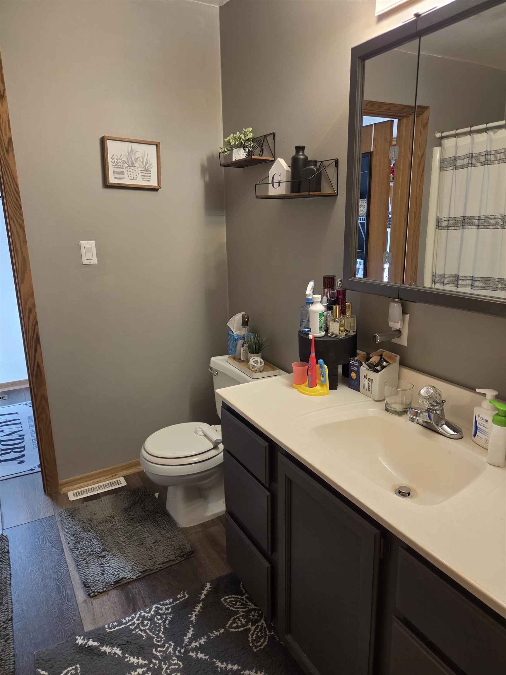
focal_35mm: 23
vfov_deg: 73.9
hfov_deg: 58.9
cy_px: 338
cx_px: 253
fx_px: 448
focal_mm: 5.4
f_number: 1.8
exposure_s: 1/120
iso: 320
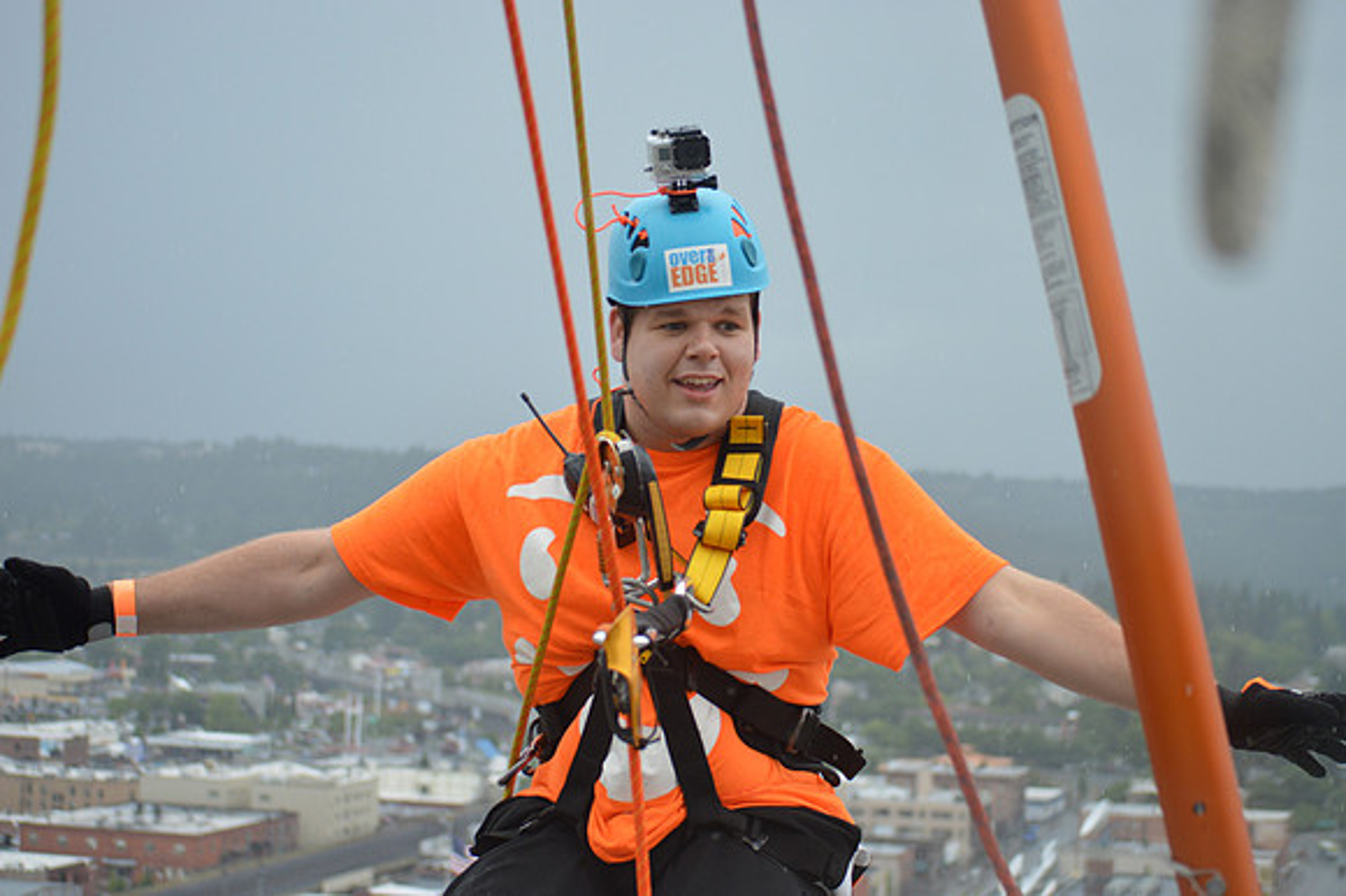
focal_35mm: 82
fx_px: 3083
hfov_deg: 24.6
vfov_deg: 16.5
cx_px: 673
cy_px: 448
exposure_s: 1/800
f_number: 4
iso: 400
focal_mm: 55
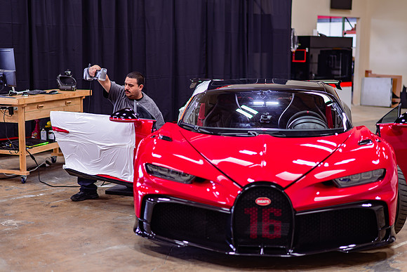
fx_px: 656
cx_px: 204
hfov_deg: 34.5
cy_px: 136
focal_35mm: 58
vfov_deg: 23.4
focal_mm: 58
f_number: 1.4
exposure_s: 1/60
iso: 100
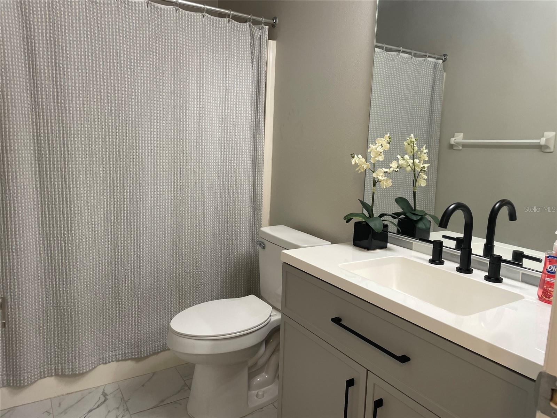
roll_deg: -1.6
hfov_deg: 67.3
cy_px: 209
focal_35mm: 26
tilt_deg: -7.1
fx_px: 418
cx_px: 278
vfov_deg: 53.1
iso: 80
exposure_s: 1/60
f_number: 1.6
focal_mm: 4.2
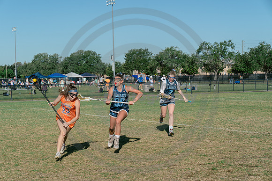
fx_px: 529
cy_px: 90
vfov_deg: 19.5
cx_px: 136
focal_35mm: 70
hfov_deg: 28.8
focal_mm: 70
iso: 250
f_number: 5.6
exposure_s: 1/2000
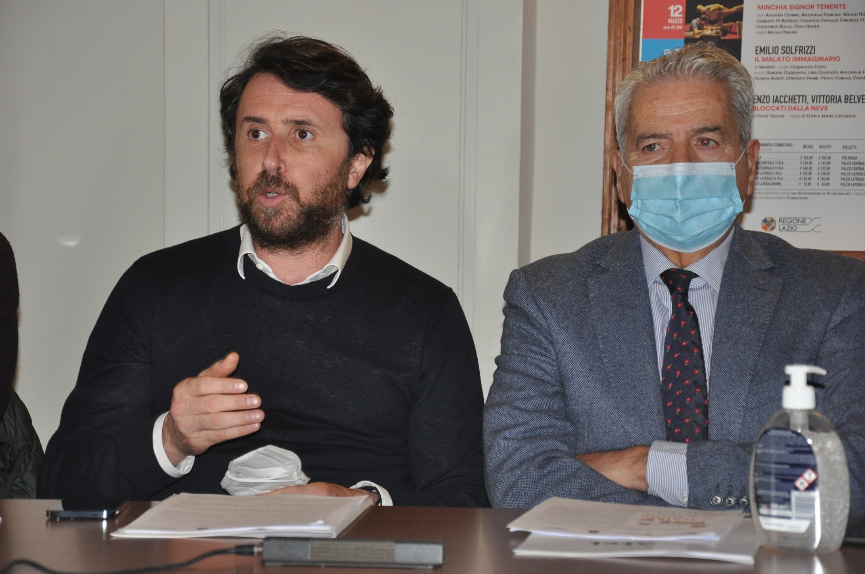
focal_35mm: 112
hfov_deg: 18.2
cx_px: 432
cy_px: 287
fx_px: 2700
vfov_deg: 12.1
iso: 800
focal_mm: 75
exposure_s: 1/60
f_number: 5.3
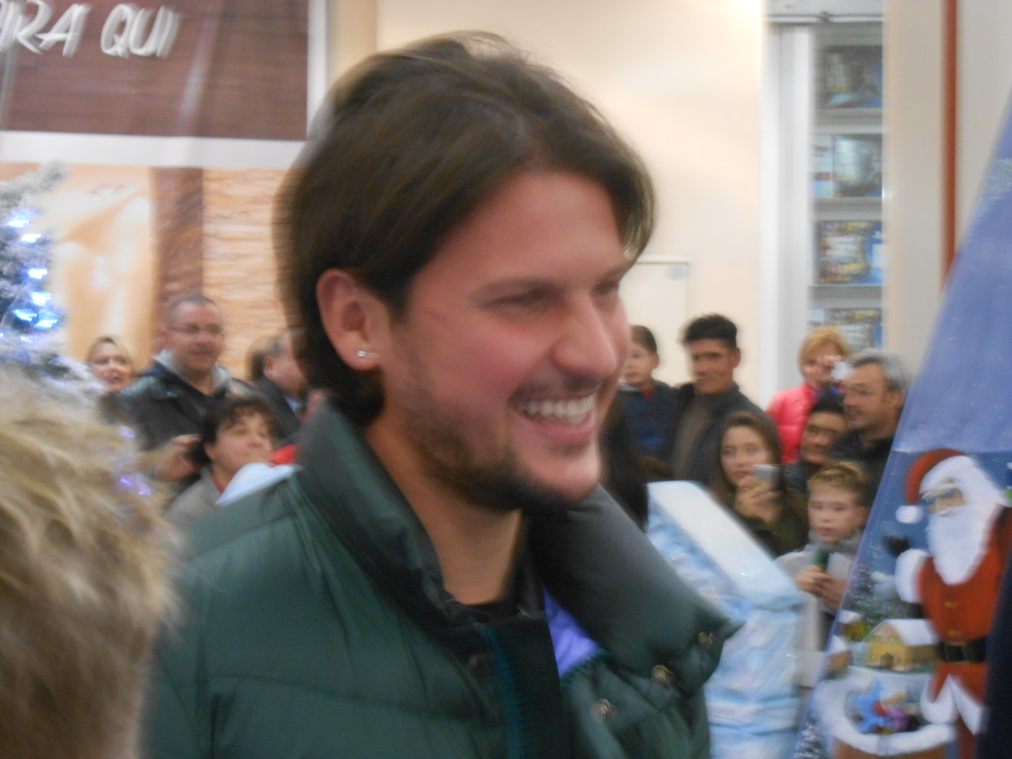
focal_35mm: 81
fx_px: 2368
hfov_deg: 24.1
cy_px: 380
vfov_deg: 18.2
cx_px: 506
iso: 400
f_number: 6.6
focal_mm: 14.5
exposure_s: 1/6
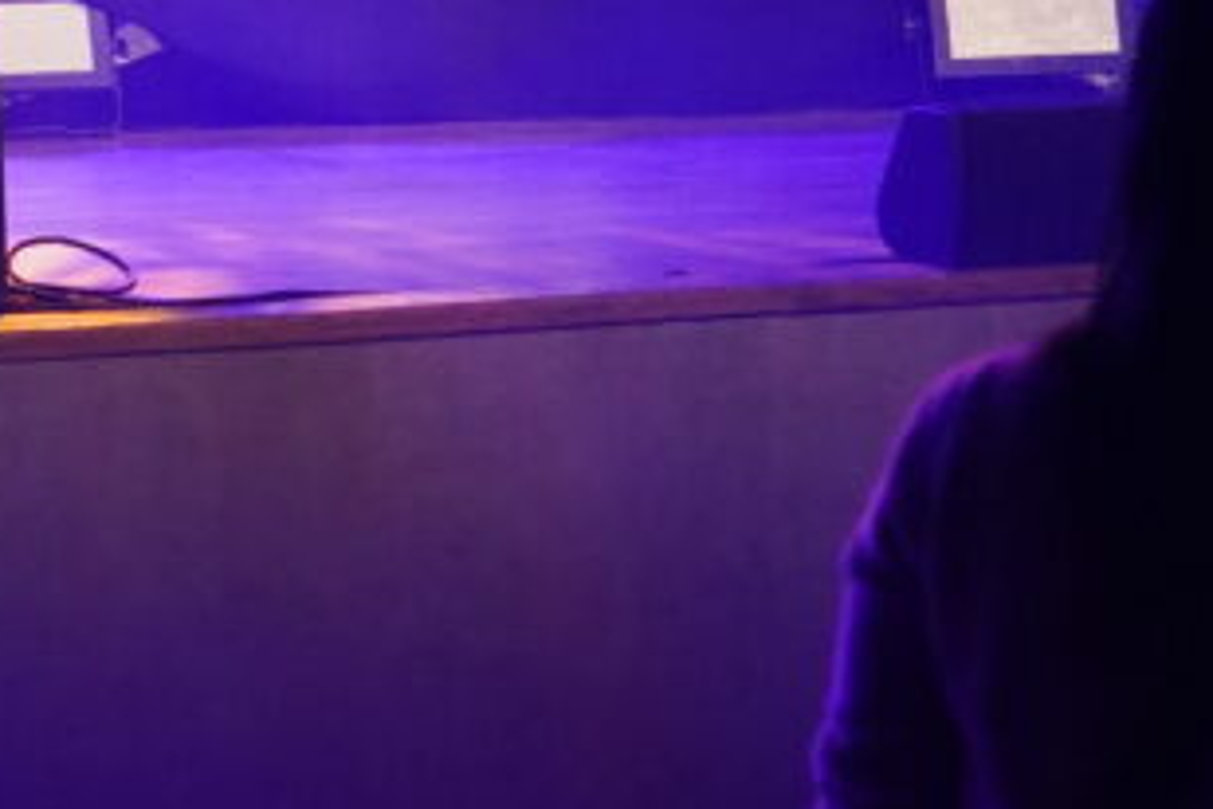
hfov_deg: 7.4
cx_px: -357
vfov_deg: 4.9
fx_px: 9299
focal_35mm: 276
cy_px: -654
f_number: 5
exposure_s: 1/160
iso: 8000
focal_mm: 61
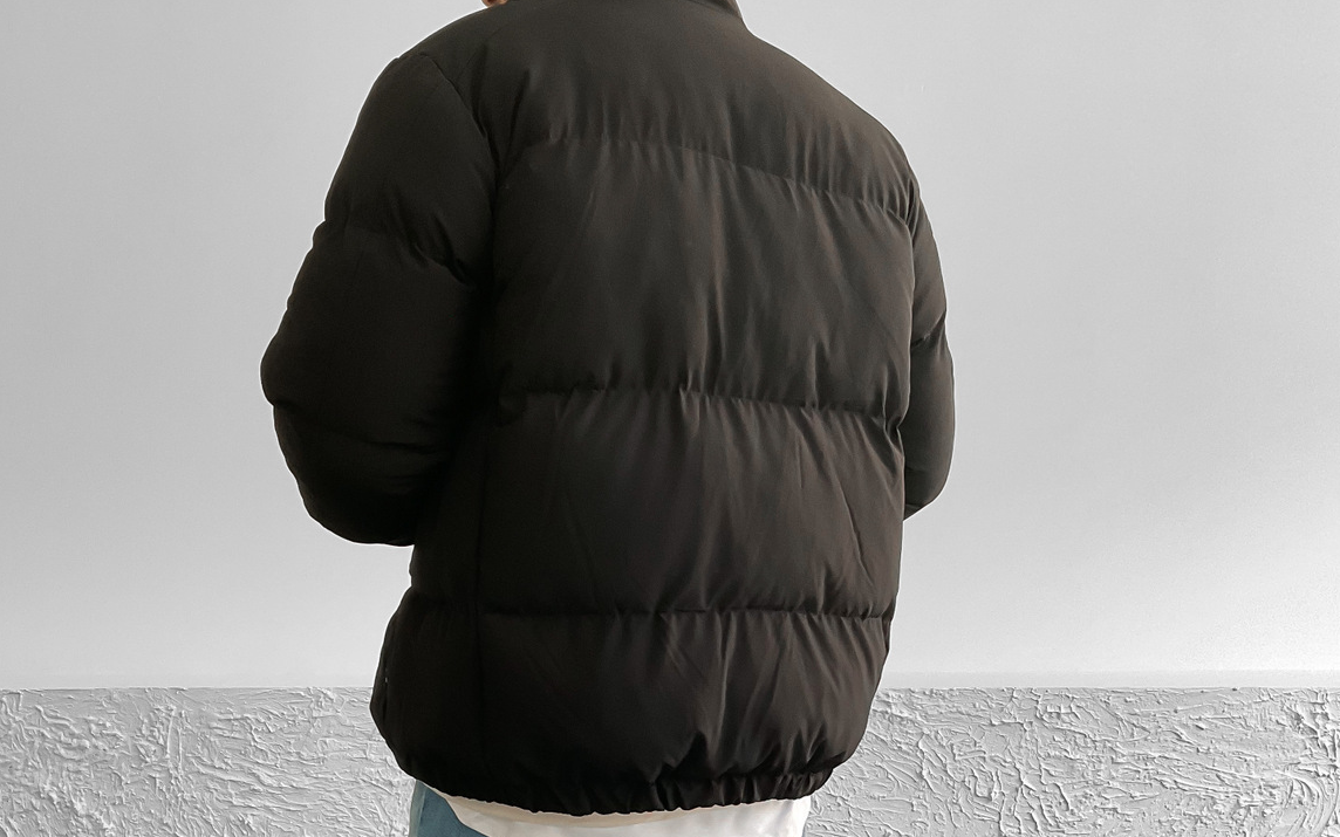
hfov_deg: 46.2
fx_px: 1570
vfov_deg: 28.4
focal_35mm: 43
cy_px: 789
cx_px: 690
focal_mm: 3
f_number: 1.8
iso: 64
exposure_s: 1/120
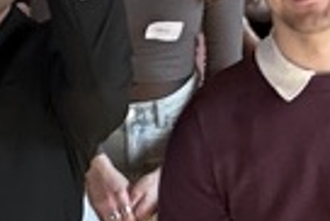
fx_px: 1652
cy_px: -335
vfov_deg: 7.1
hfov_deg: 11.4
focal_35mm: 180
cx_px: 199
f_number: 1.9
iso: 80
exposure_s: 1/81
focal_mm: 2.69
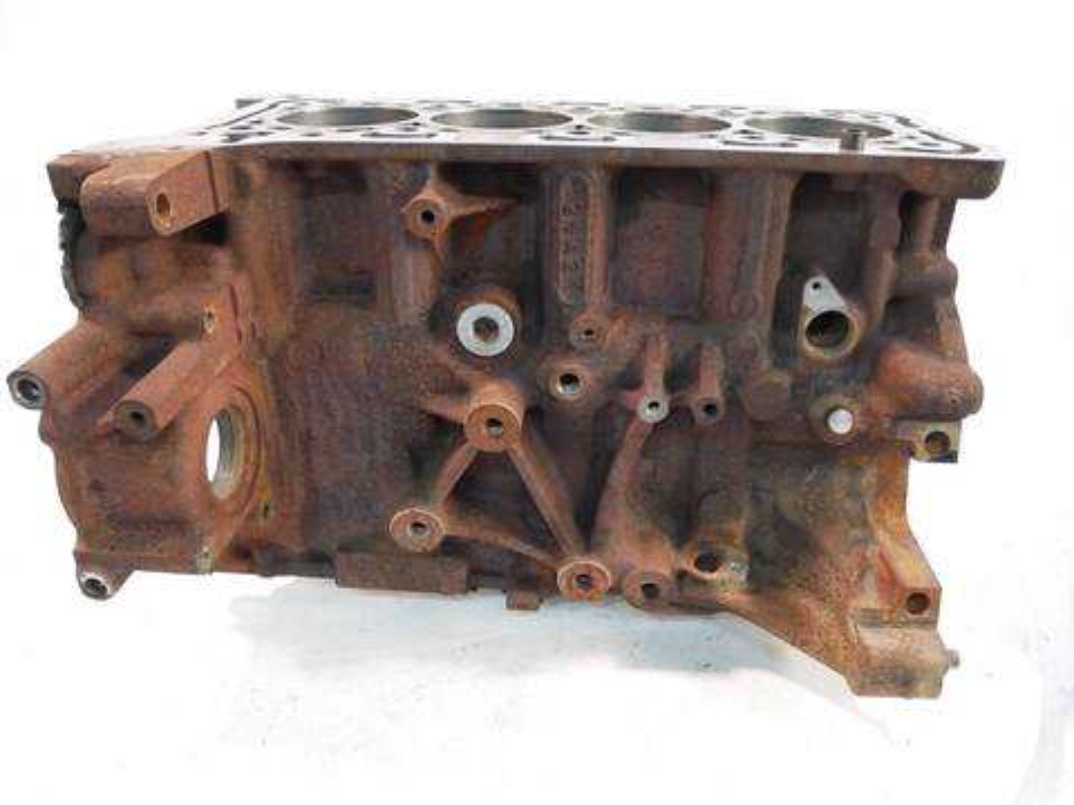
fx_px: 745
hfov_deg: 71.6
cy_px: 402
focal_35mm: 24
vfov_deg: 56.8
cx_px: 537
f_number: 3.5
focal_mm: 12
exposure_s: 1/60
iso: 2000
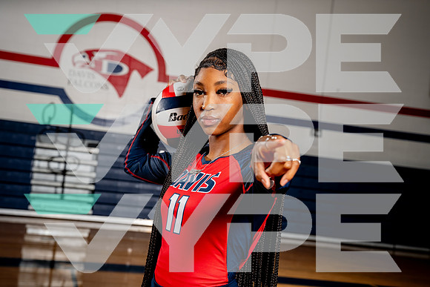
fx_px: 700
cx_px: 215
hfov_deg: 34.1
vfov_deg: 23.2
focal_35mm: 59
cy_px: 144
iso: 100
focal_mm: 56
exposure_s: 1/250
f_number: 5.6
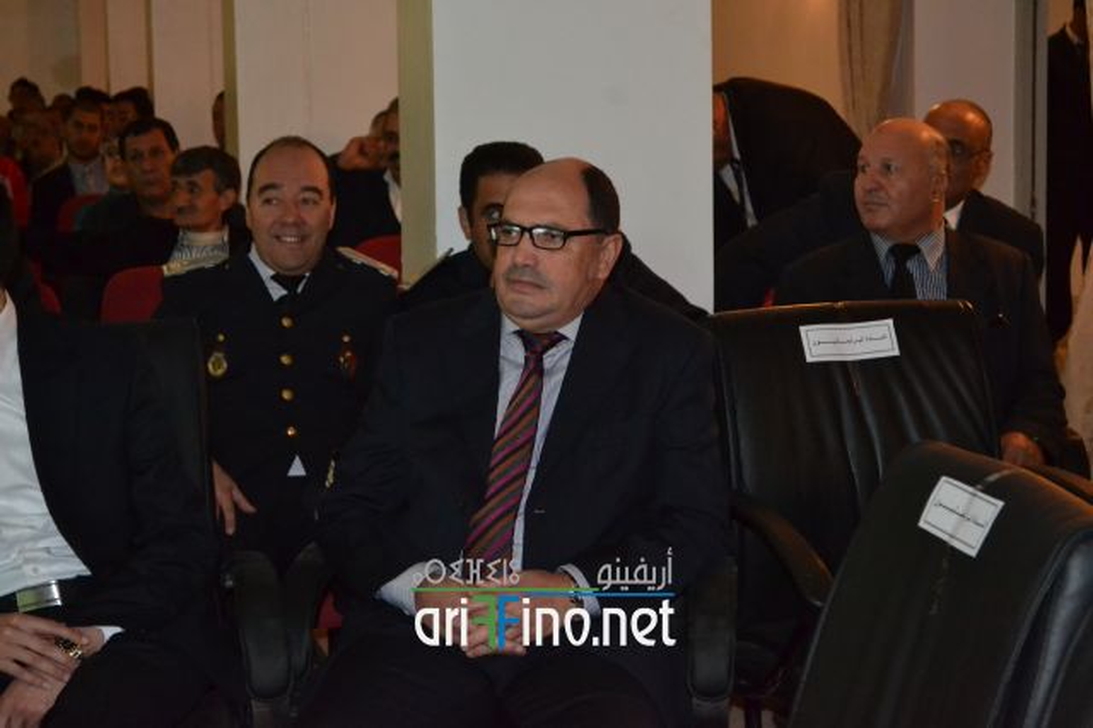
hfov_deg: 24.6
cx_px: 546
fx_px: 2503
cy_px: 364
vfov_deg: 16.5
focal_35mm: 82
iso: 3200
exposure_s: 1/60
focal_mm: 55
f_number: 5.6
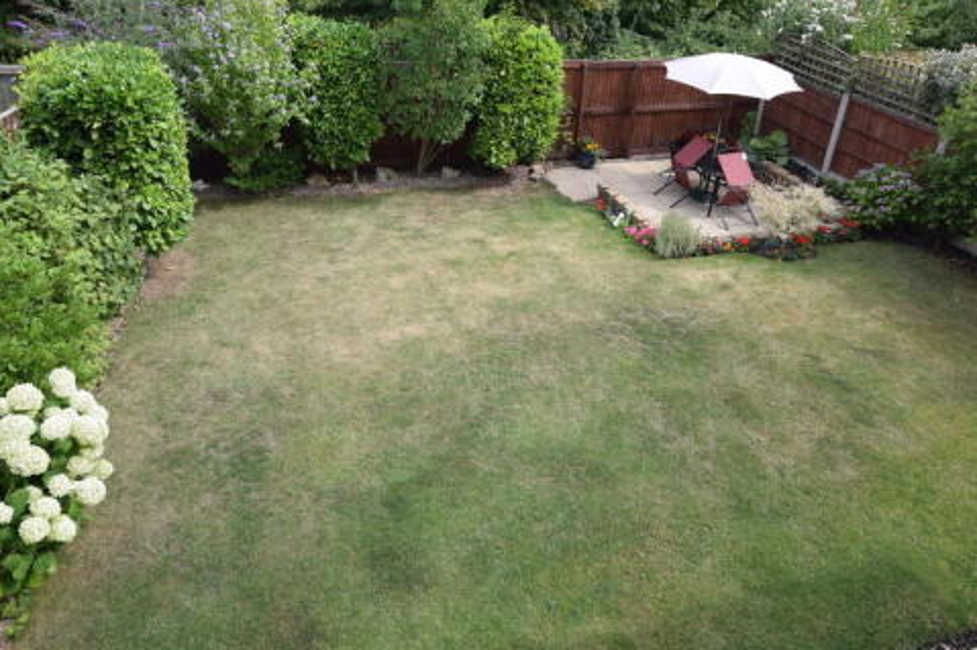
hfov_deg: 68.0
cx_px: 503
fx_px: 724
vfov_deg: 47.8
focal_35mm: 27
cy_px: 231
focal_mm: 13
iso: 250
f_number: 8
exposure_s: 1/250
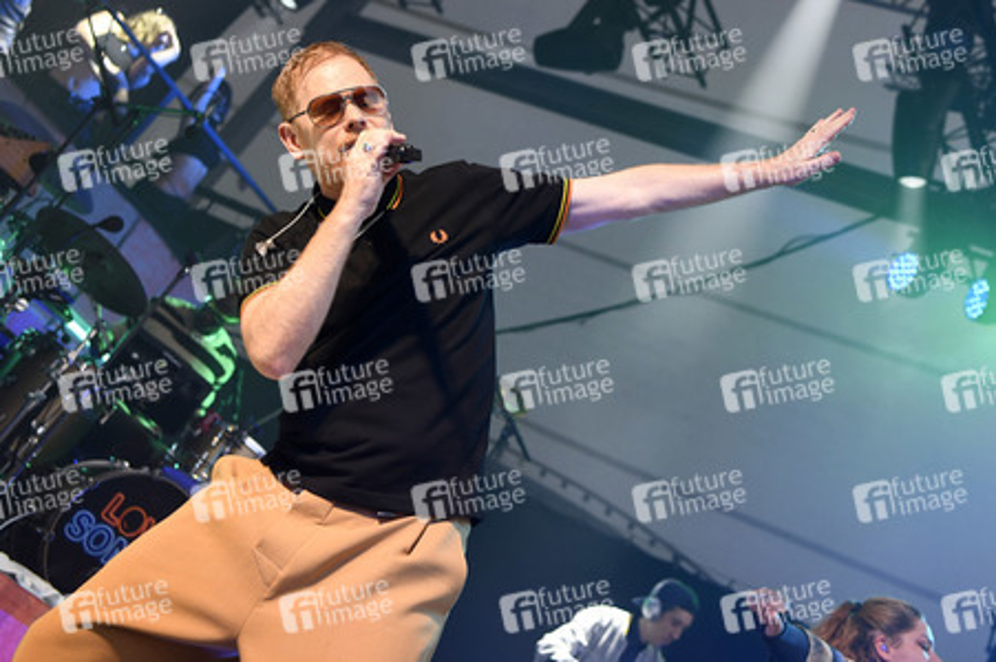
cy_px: 331
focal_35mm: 38
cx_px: 498
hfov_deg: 50.7
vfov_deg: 35.0
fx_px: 1051
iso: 800
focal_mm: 38
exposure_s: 1/500
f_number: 3.2
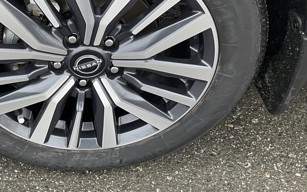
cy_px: 61
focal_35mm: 66
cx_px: 59
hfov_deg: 30.3
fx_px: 552
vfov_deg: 19.6
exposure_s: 1/122
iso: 20
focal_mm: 3
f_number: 1.8
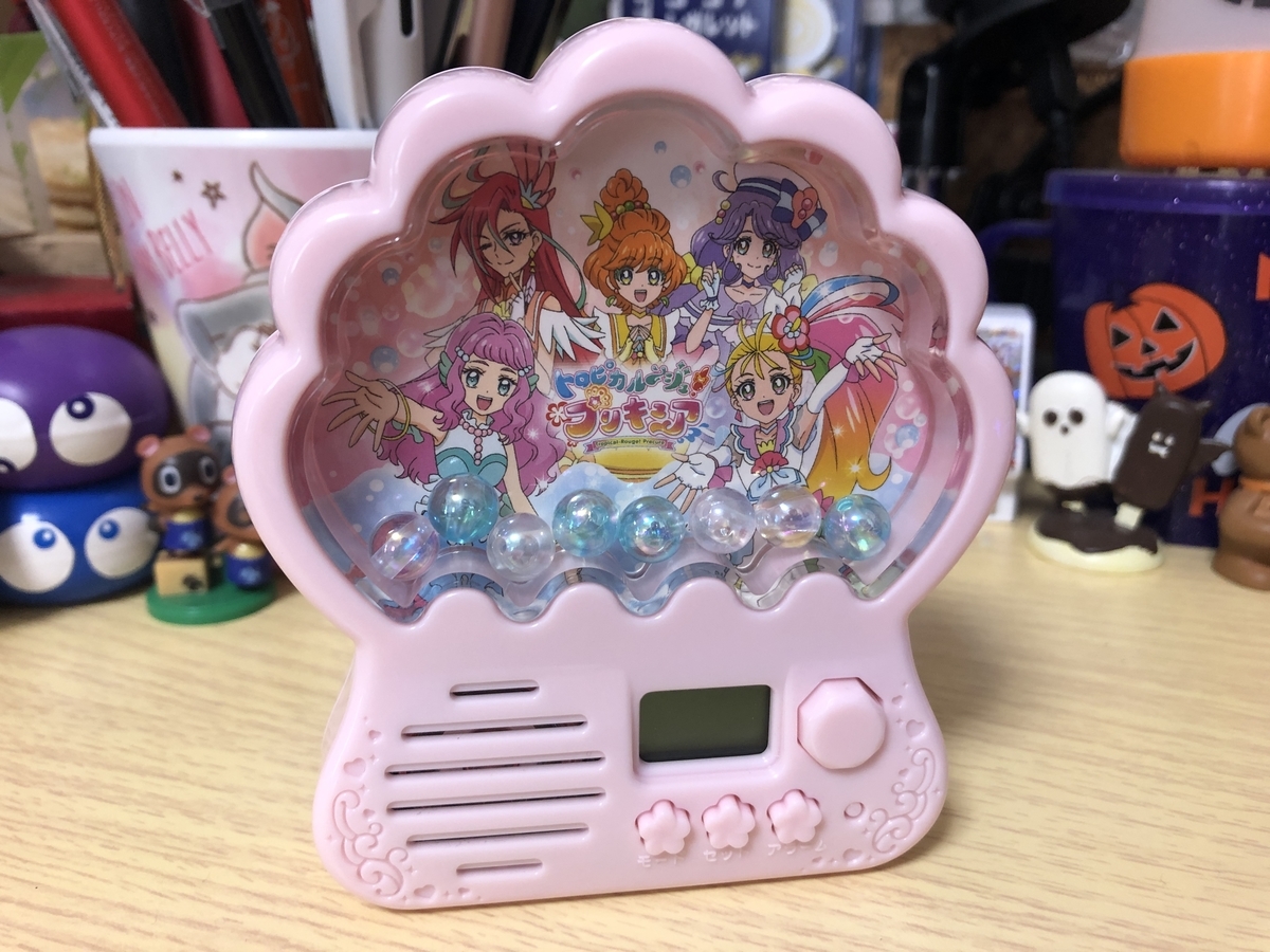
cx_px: 635
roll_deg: +0.5
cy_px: 476
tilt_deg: -16.8
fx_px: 1027
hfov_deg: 63.4
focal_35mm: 28
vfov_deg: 49.7
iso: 64
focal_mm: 3.99
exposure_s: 1/17
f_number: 1.8
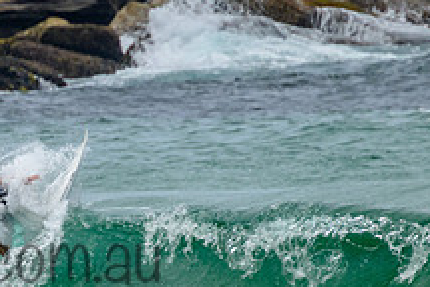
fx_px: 25667
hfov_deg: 1.0
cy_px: 236
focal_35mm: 2149
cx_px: -50
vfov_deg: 0.6
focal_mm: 800
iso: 800
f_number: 11
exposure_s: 1/2000
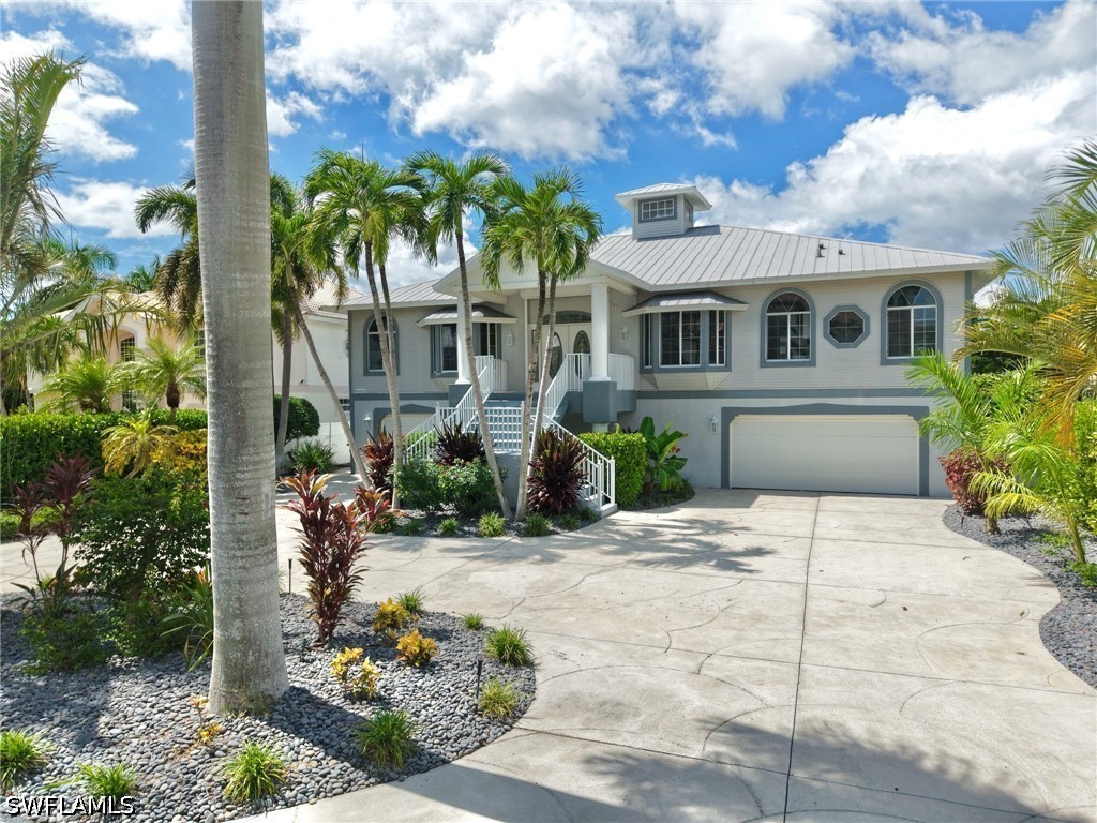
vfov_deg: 56.8
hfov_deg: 71.6
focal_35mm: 24
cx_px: 548
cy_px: 412
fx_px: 761
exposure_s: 1/500
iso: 100
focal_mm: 8.67
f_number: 1.8
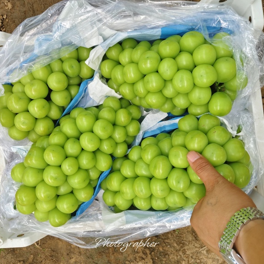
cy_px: 129
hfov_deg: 57.3
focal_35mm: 28
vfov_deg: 57.3
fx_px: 242
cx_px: 127
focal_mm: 5.56
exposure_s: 1/100
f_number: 1.88
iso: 292
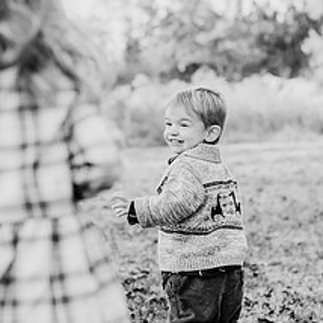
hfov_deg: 15.1
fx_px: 1214
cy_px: 128
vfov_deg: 15.1
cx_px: 190
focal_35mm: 115
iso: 500
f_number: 2.8
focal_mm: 50
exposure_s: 1/1000
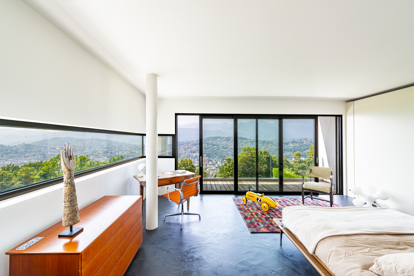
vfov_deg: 81.2
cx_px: 207
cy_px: 138
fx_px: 161
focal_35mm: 14
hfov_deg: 104.3
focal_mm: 14
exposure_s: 1/15
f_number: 9
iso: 100
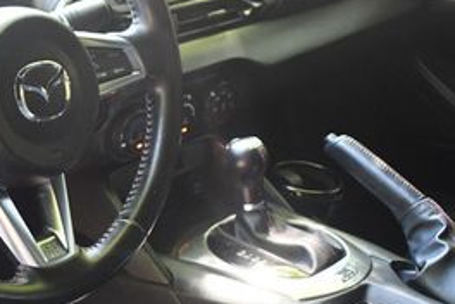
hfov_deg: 25.8
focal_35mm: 75
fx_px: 948
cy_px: 183
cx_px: 16
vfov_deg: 18.2
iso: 2200
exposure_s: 1/125
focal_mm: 21
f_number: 3.8
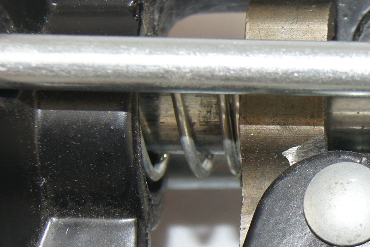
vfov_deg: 7.1
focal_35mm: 192
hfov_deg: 10.5
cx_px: 454
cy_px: 217
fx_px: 1977
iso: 800
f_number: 9
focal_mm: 45
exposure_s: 1/160
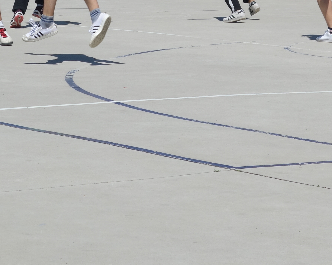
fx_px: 1631
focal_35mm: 166
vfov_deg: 9.2
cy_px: -72
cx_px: 124
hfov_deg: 11.6
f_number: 6.3
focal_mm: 21.29
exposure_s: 1/800
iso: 125
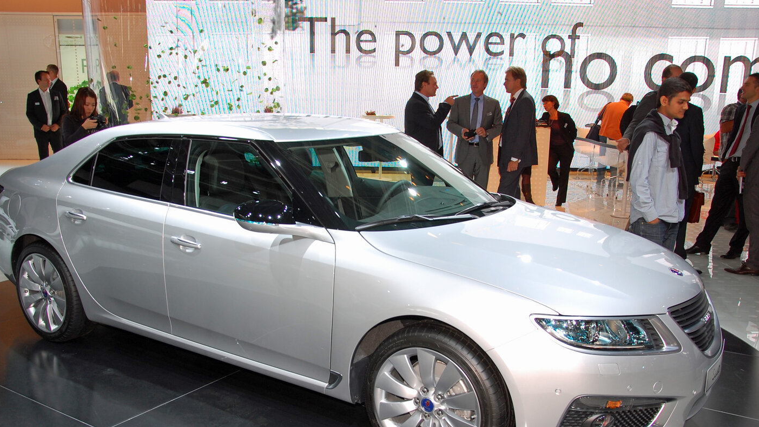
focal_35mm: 38
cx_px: 365
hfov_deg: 53.3
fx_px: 757
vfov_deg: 31.3
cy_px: 274
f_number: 4
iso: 200
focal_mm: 21
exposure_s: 1/60
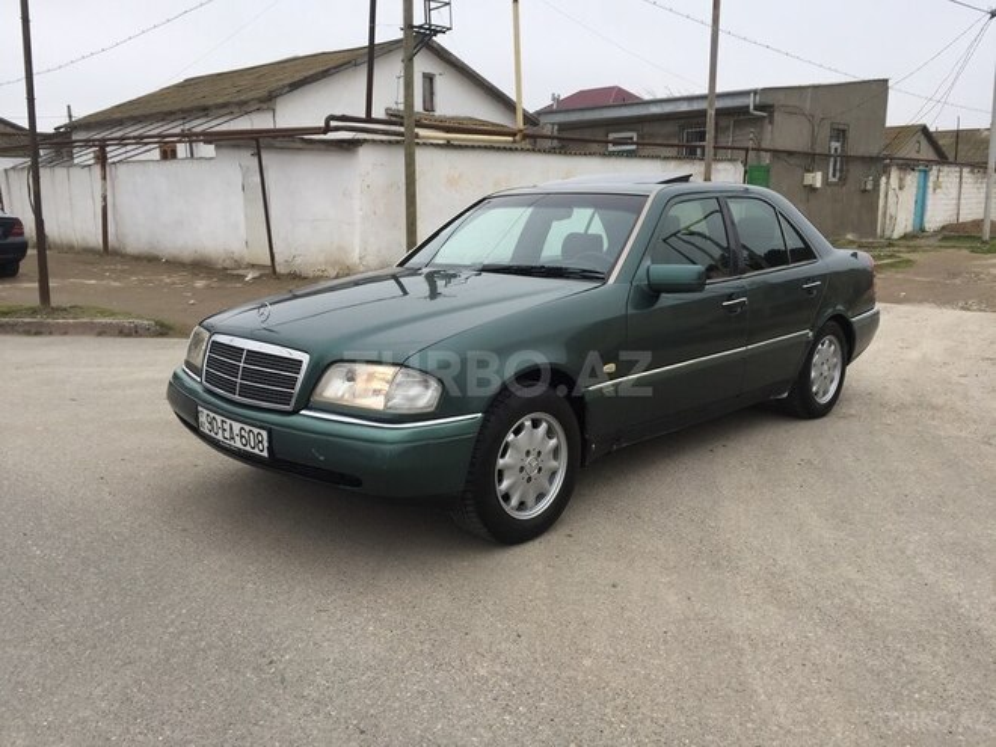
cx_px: 498
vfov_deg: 48.2
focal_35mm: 29
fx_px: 834
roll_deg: +0.0
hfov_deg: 61.7
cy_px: 374
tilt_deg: -10.5
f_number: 2.2
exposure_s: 1/327
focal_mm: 4.15
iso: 32
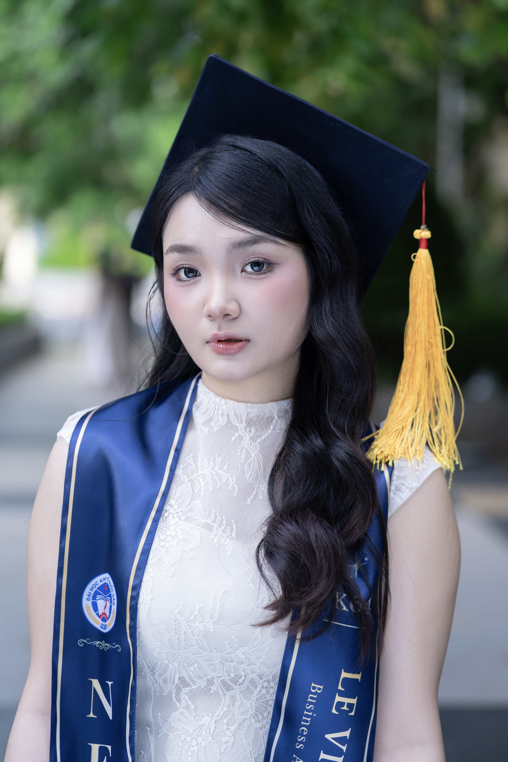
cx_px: 254
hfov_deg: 16.1
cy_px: 381
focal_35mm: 85
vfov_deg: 23.9
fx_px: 1799
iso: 200
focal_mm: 85
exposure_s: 1/200
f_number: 2.8
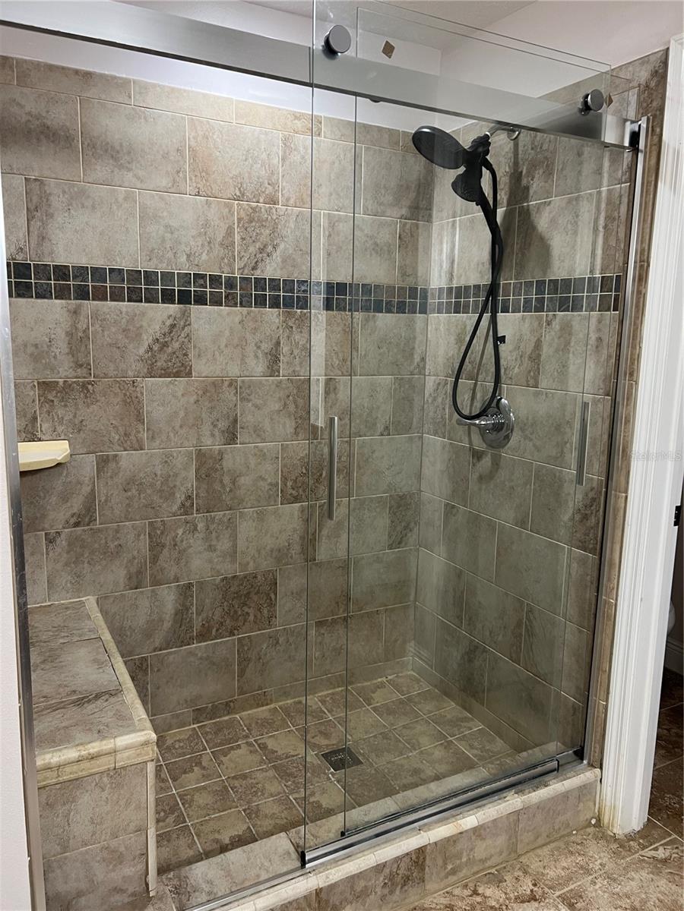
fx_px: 685
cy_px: 456
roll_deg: -1.1
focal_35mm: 26
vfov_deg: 67.3
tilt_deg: -9.1
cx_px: 342
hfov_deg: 53.1
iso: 200
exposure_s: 1/60
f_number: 1.5
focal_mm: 5.7
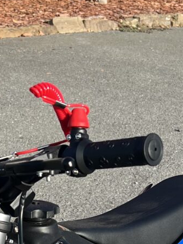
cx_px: 46
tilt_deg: -28.6
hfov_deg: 13.3
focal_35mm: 111
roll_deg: -4.2
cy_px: 324
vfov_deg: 16.7
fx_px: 783
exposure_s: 1/2513
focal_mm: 5.7
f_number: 1.5
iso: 50
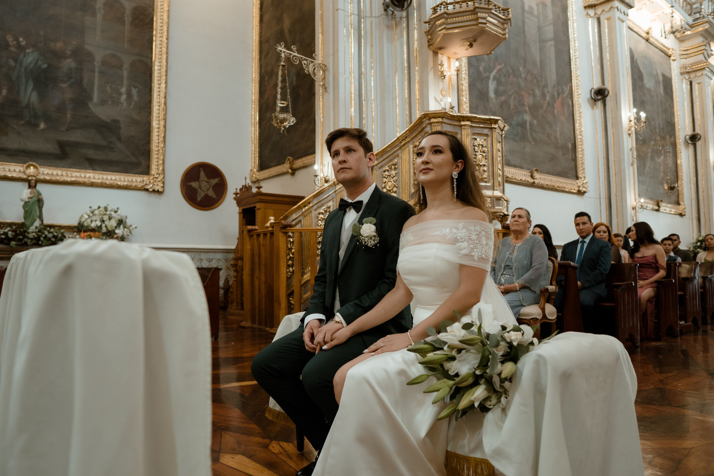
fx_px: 476
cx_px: 357
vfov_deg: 53.1
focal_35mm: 24
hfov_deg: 73.7
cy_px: 238
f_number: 2
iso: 800
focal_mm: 16
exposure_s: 1/160
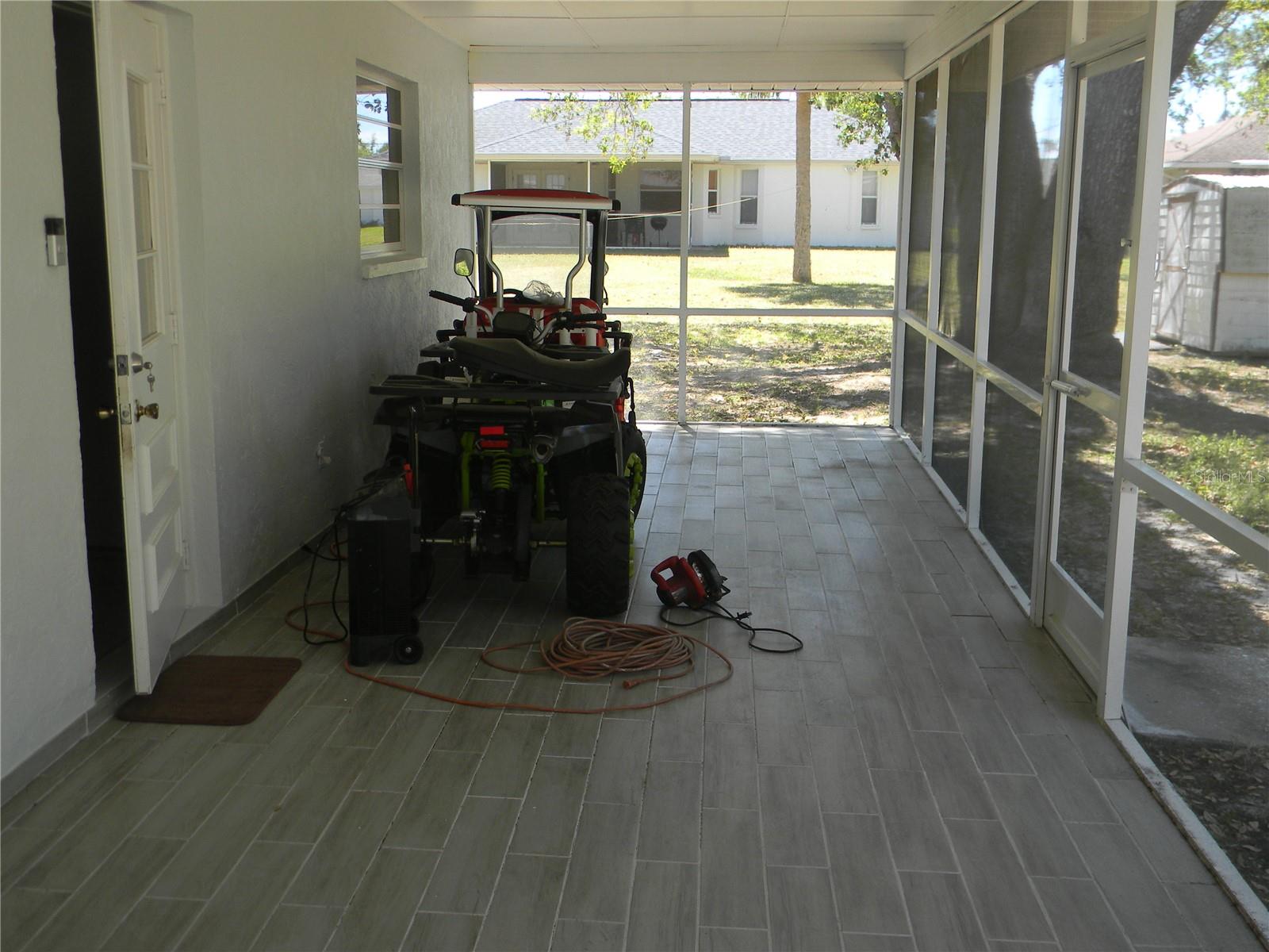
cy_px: 476
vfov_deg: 39.7
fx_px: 1320
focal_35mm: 36
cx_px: 634
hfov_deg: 51.4
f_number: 3.7
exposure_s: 1/92
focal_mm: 6.4
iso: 80
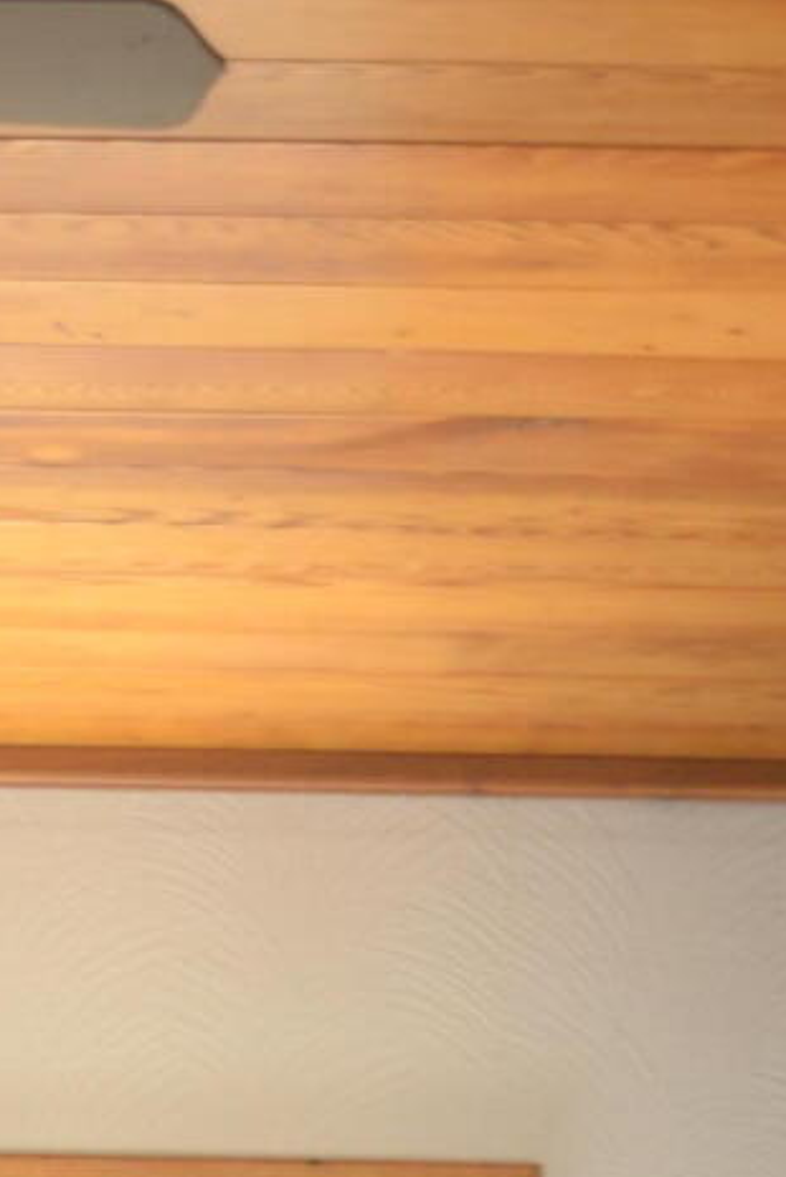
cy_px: 2351
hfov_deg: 8.0
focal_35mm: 168
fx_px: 5493
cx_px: -521
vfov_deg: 11.1
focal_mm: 26
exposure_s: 1/30
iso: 320
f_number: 4.2
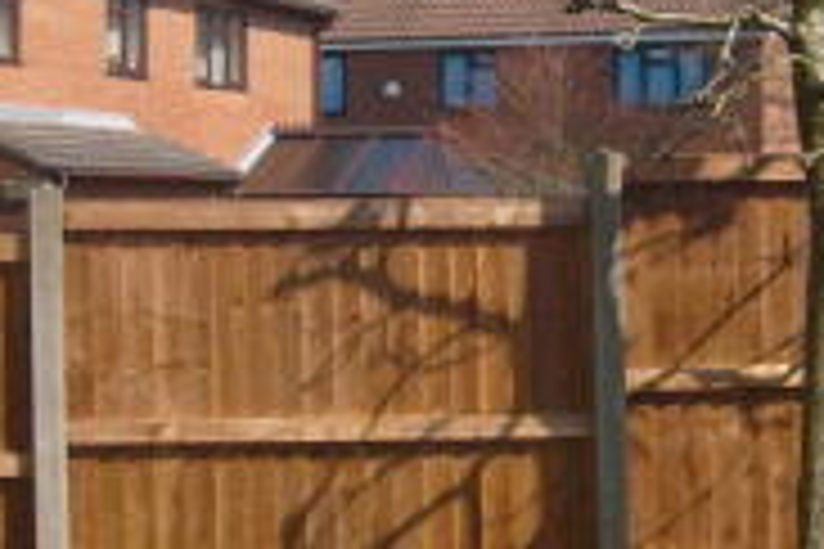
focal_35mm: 116
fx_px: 2655
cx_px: 511
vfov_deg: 11.8
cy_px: 272
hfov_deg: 17.6
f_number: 7.1
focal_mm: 5.8
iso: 80
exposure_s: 1/250
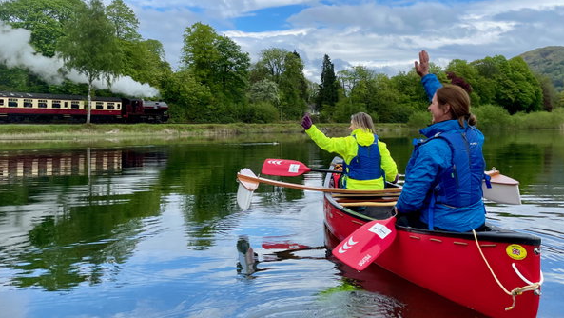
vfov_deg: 37.6
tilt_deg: +1.6
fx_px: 464
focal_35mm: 31
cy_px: 123
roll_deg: +3.8
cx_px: 291
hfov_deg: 62.6
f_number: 1.6
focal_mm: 4.2
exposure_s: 1/3861
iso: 32
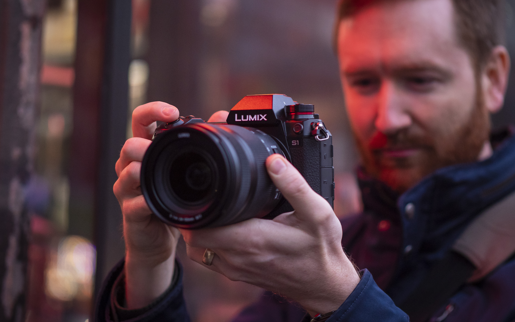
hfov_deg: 20.0
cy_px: 164
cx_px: 278
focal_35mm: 104
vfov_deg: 12.6
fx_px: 1460
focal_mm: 43
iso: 800
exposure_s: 1/250
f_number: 1.2
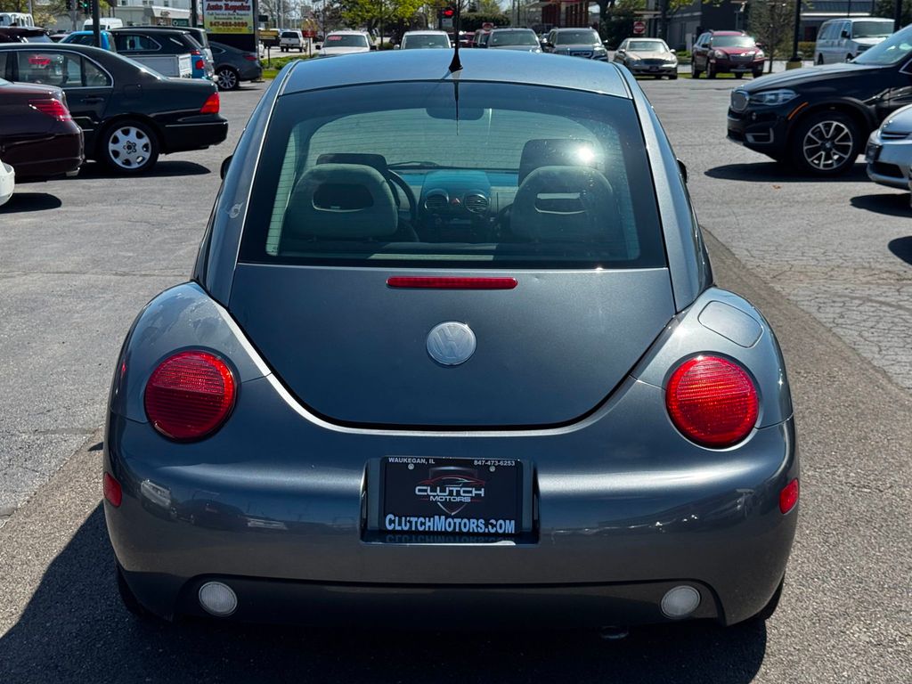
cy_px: 342
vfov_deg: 30.3
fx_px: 1265
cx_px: 456
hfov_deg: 39.7
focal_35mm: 48
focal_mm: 6.76
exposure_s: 1/3096
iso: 64
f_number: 1.78
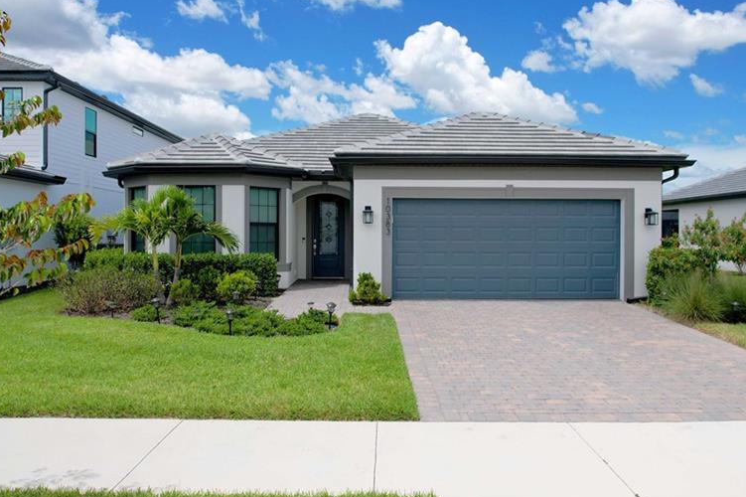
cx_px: 373
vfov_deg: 43.6
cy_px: 238
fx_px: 621
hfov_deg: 62.0
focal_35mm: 30
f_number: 2.8
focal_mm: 8.38
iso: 100
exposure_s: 1/2500
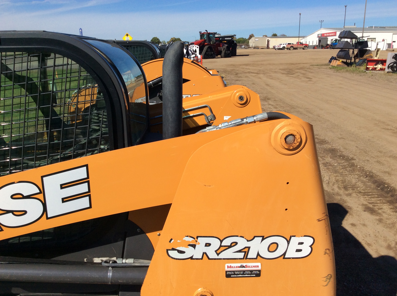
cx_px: 198
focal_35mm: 32
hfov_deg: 56.9
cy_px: 148
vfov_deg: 44.1
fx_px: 366
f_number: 2.4
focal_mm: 3.3
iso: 32
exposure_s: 1/2288
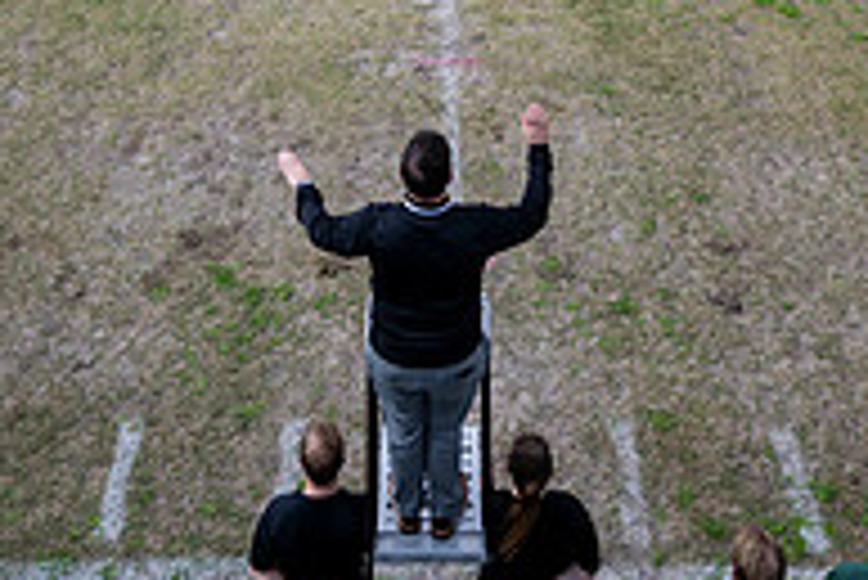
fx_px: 1351
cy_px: -283
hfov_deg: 35.6
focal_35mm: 56
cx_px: 414
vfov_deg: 20.7
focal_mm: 24
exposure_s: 1/1250
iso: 100
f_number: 2.8
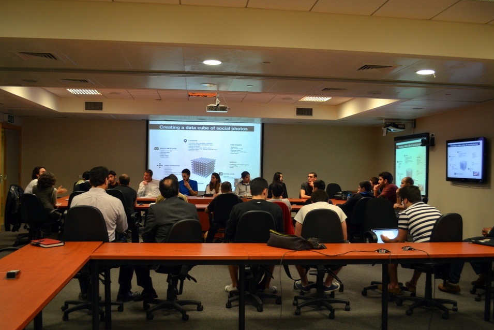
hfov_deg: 55.8
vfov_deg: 38.9
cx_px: 247
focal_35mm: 34
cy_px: 164
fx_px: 467
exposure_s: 1/50
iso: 800
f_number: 4
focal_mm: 22
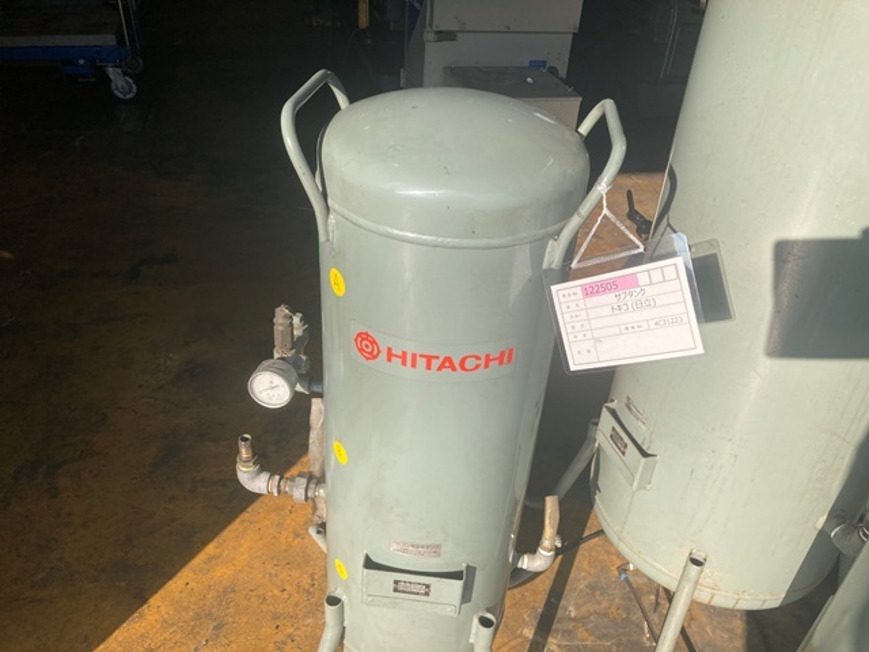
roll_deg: -5.4
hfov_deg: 63.4
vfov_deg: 49.7
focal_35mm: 28
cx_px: 434
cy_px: 326
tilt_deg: -34.9
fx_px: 703
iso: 20
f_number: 1.8
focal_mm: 3.99
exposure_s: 1/906
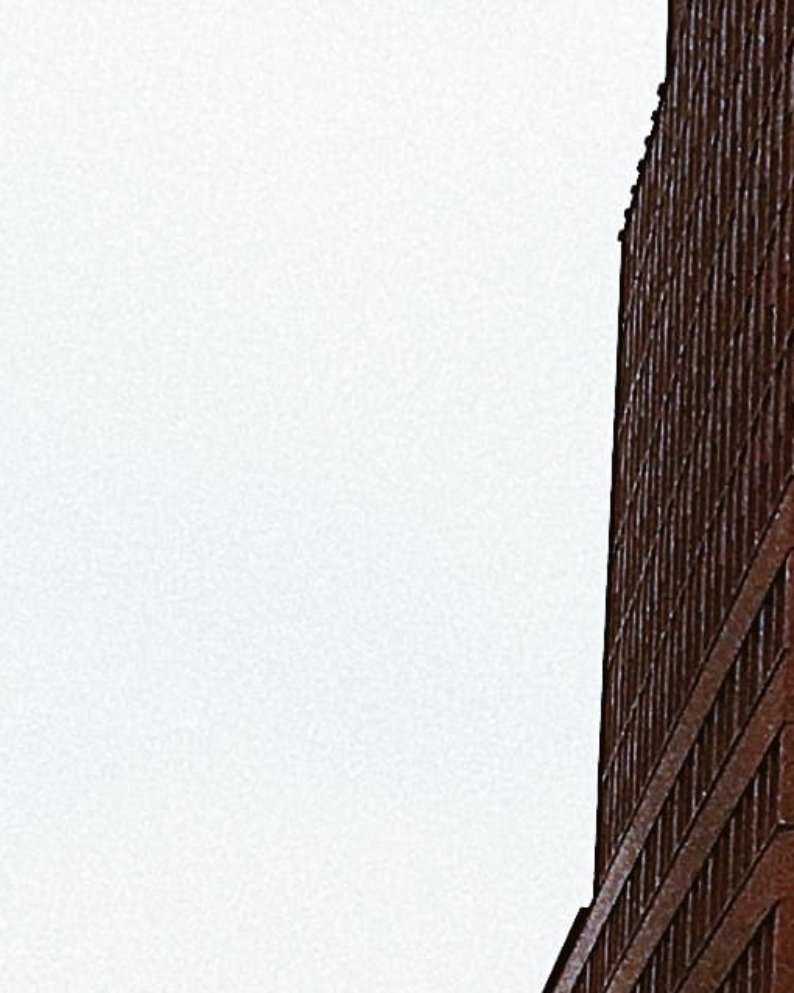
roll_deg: -1.5
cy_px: 162
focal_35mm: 179
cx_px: 950
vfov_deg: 10.7
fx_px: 5260
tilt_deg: +15.8
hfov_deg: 8.5
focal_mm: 4.15
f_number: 2.2
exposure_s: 1/115
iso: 25
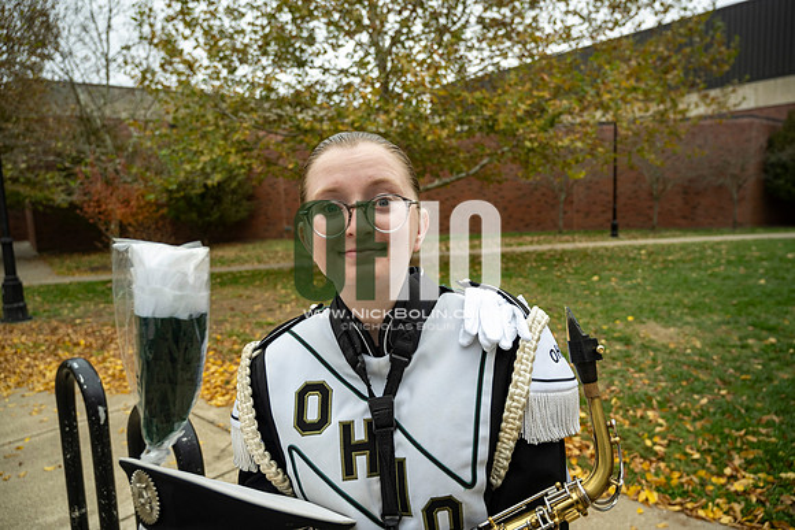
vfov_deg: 53.2
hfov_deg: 73.7
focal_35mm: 24
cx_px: 398
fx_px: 530
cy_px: 265
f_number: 4
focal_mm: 24
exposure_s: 1/200
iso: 250
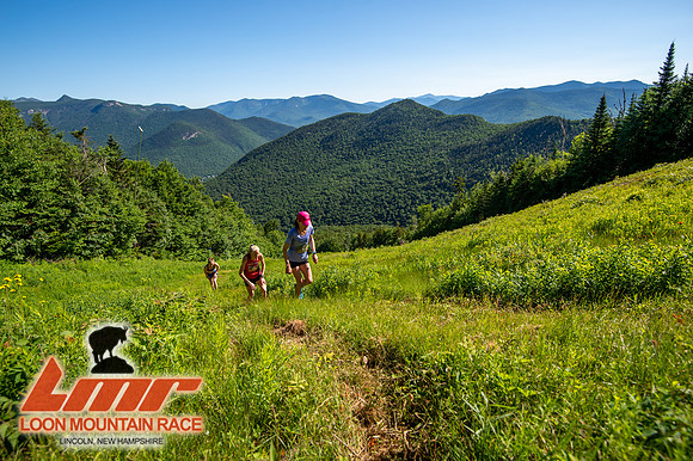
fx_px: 366
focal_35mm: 19
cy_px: 230
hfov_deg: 86.9
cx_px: 346
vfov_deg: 64.5
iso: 100
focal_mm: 19
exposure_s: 1/500
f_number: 5
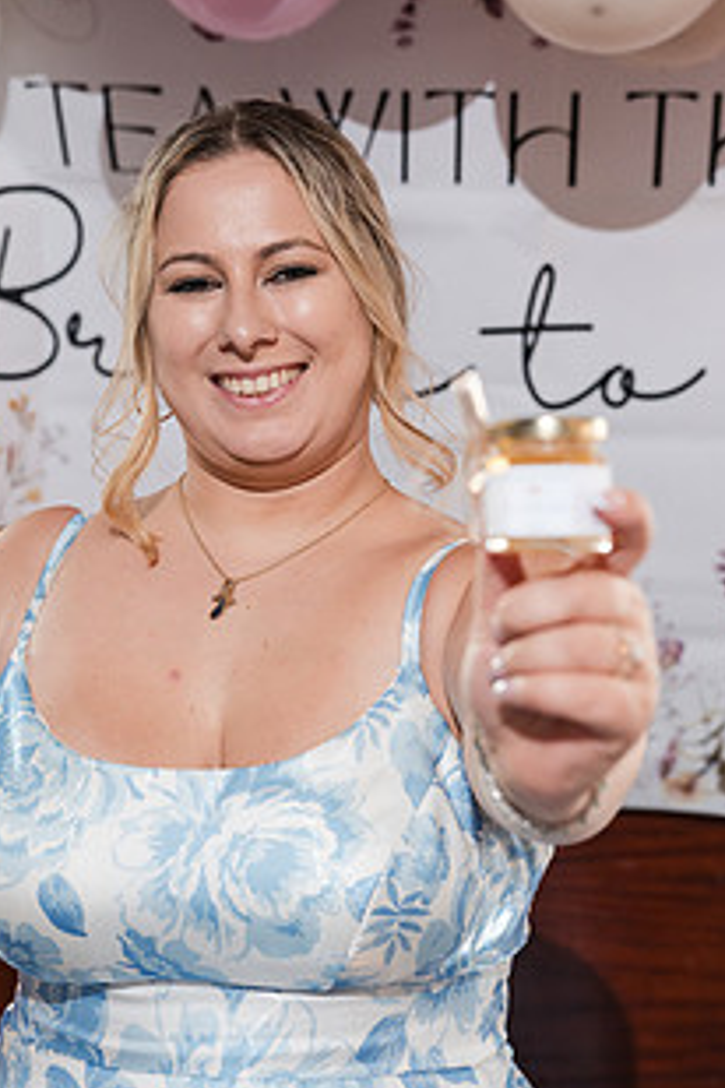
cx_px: 310
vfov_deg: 28.8
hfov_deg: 19.4
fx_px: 2114
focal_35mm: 70
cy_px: 528
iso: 2000
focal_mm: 48
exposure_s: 1/250
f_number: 4
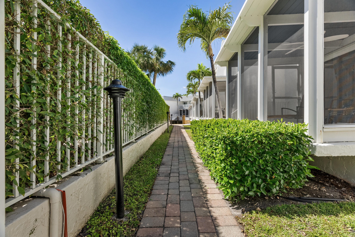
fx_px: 158
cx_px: 178
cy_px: 118
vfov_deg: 73.8
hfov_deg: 96.7
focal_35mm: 16
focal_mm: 16
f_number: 8
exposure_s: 1/200
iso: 400
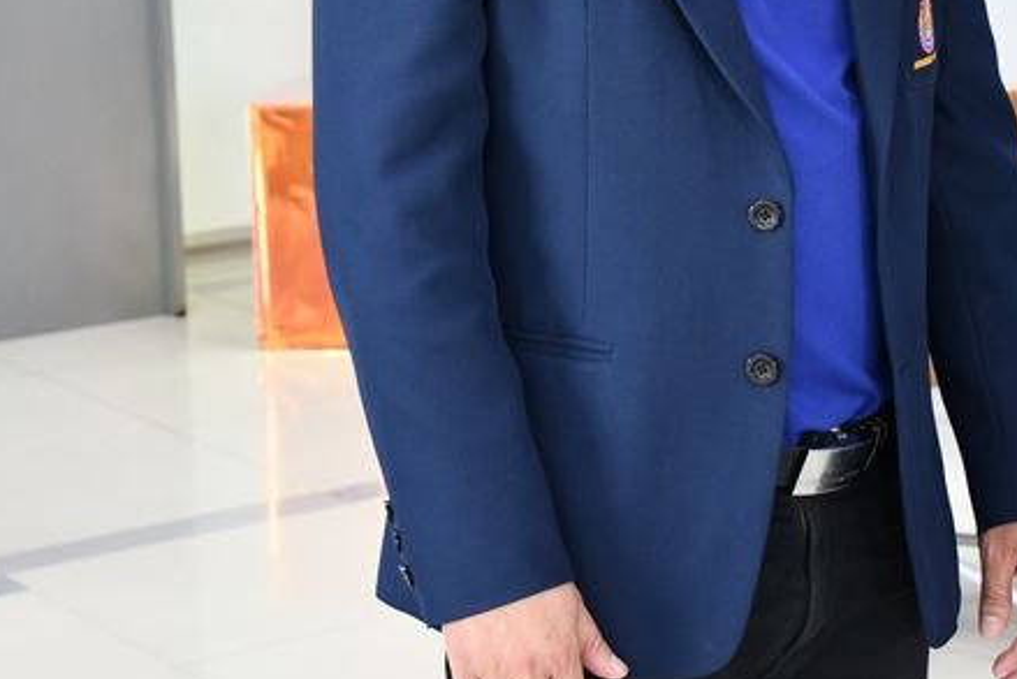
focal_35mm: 112
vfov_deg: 12.0
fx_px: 3165
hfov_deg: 18.2
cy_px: -73
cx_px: 656
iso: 1250
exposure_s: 1/125
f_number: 4
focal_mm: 32
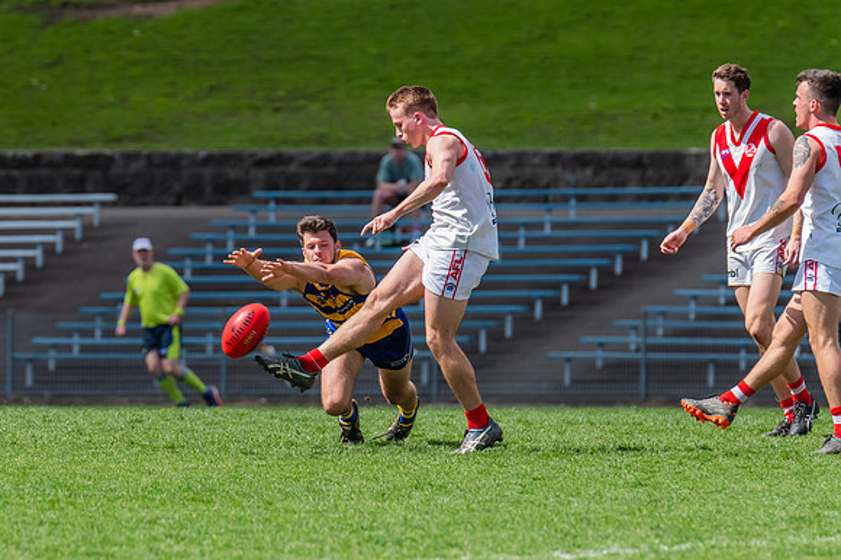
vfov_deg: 2.2
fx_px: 14383
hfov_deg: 3.3
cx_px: 231
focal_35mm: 616
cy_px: 310
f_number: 7.1
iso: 800
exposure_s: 1/1600
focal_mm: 420
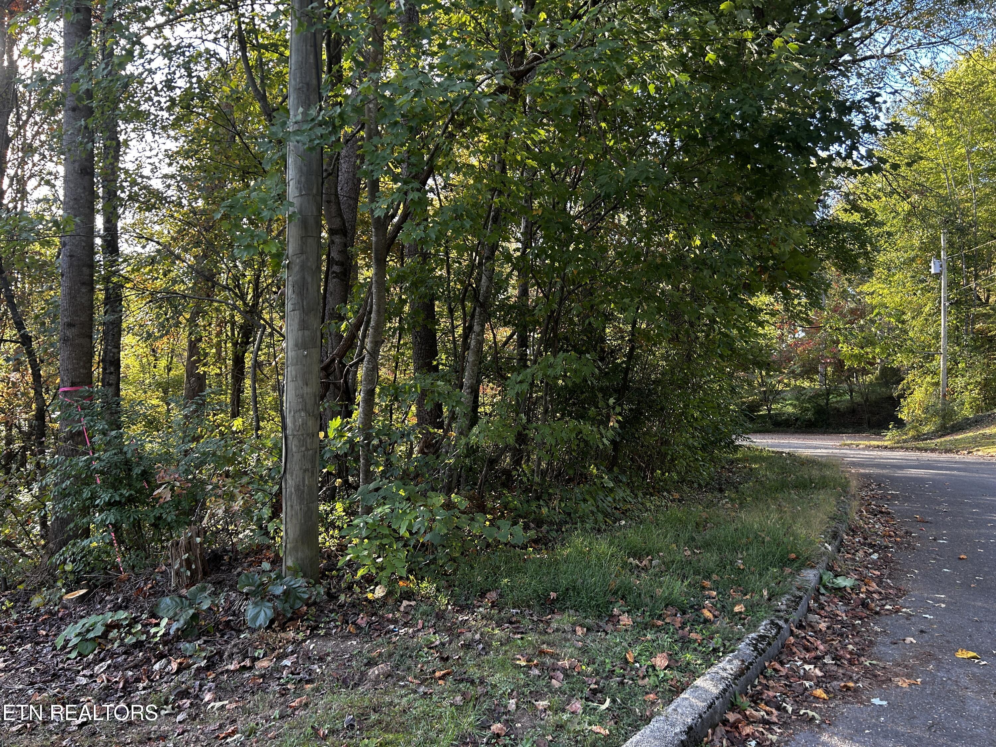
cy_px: 374
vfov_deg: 53.1
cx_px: 498
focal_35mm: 26
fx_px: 748
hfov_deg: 67.3
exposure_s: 1/160
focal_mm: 5.7
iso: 64
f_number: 1.5
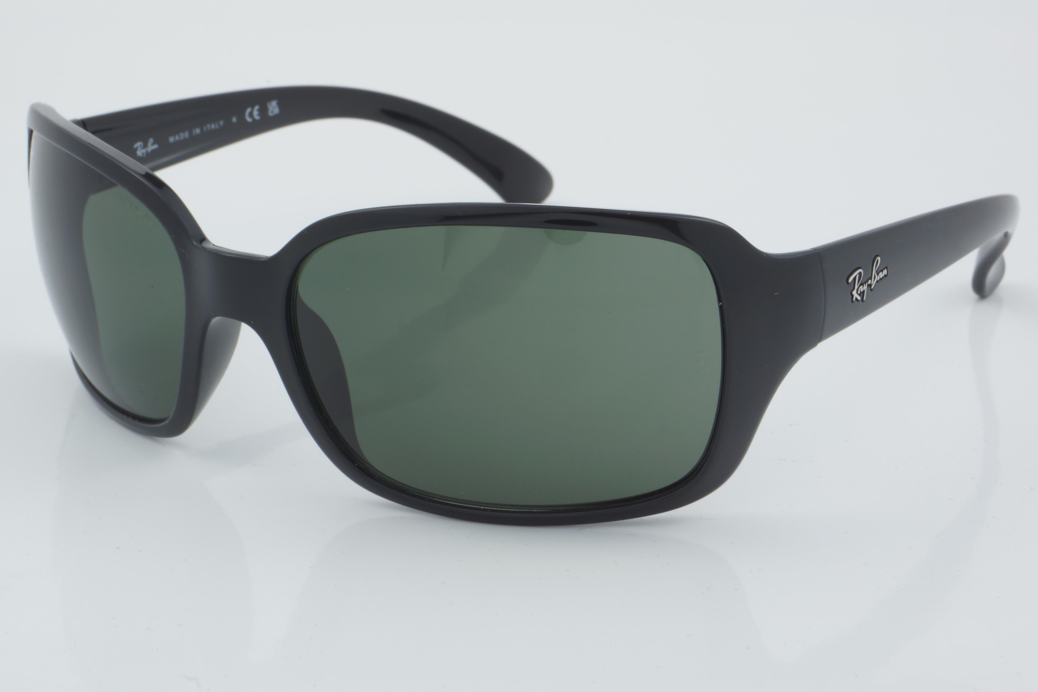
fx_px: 2162
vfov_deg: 18.2
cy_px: 346
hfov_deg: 27.0
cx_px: 519
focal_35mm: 75
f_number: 32
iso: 100
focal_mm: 50
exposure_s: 1/4
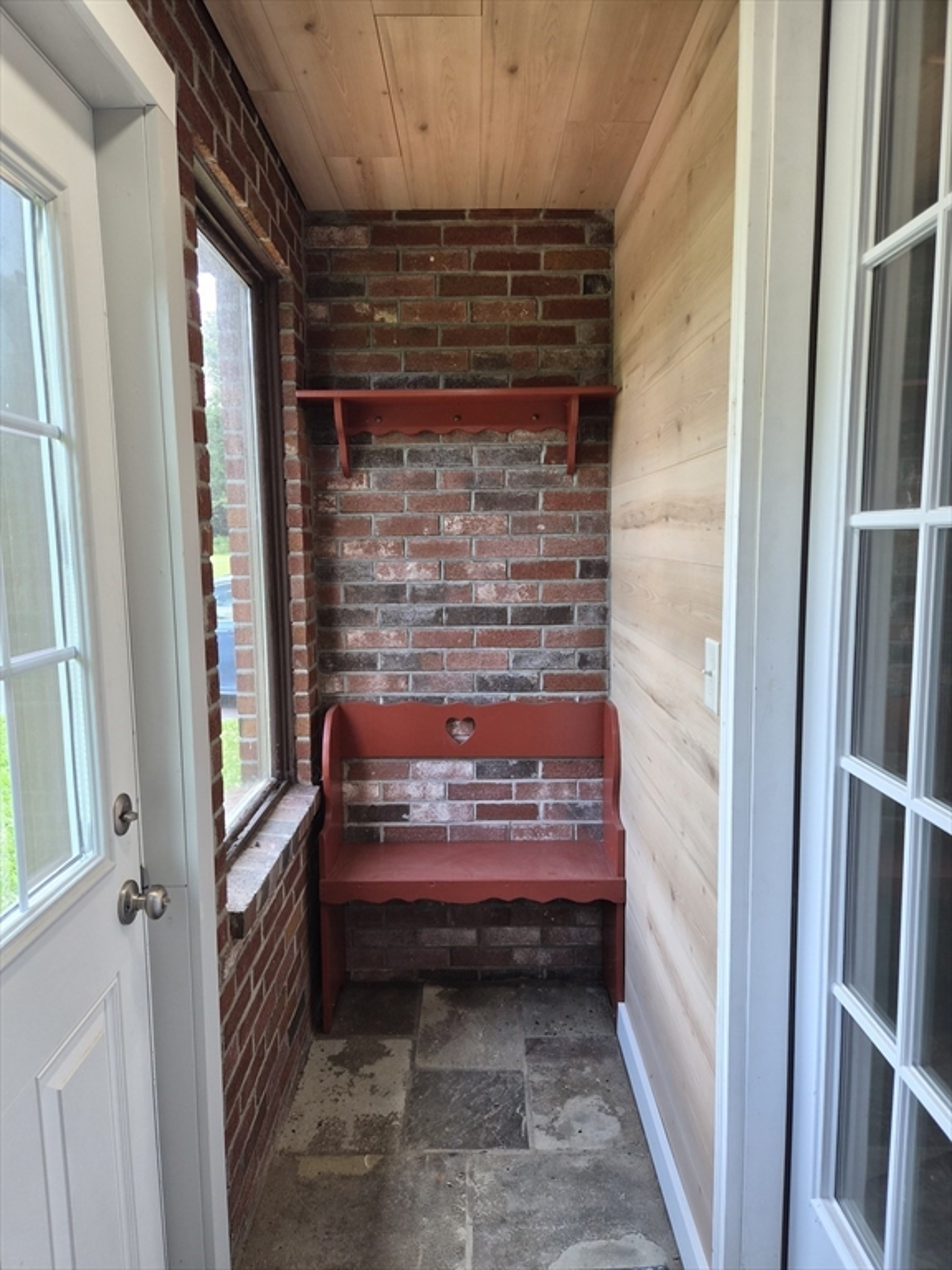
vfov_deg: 73.9
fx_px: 843
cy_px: 635
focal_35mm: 23
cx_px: 476
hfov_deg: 58.9
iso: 80
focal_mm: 5.4
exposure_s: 1/120
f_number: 1.8
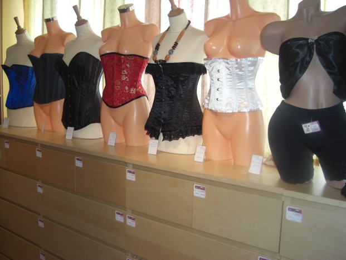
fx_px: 380
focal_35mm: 38
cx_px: 173
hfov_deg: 49.0
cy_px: 130
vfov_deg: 37.7
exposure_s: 1/60
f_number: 2.8
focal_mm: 7.9
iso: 200
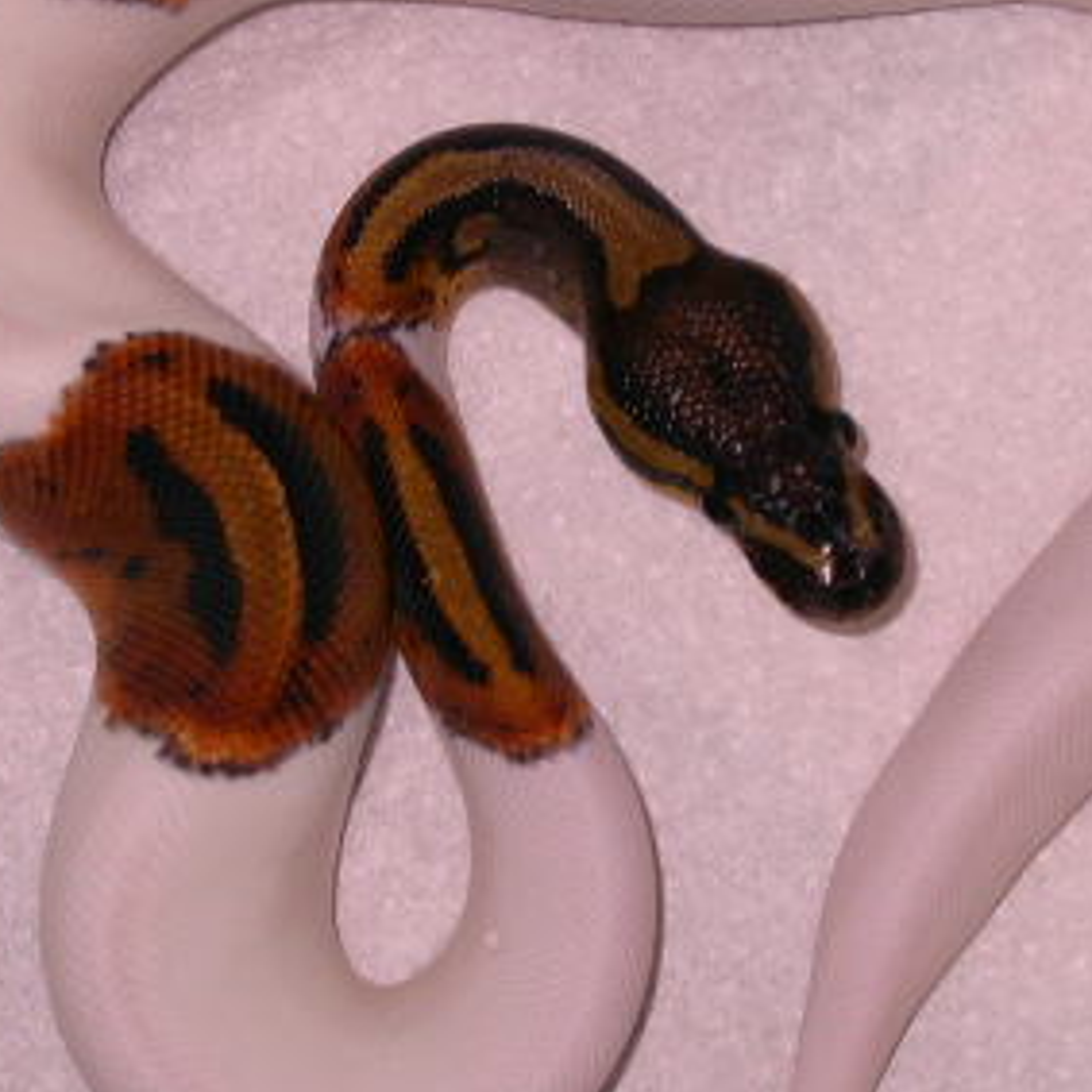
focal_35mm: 154
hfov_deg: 11.3
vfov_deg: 11.3
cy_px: 517
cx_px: 683
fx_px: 5496
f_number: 3.4
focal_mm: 16
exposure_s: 1/60.3
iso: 100
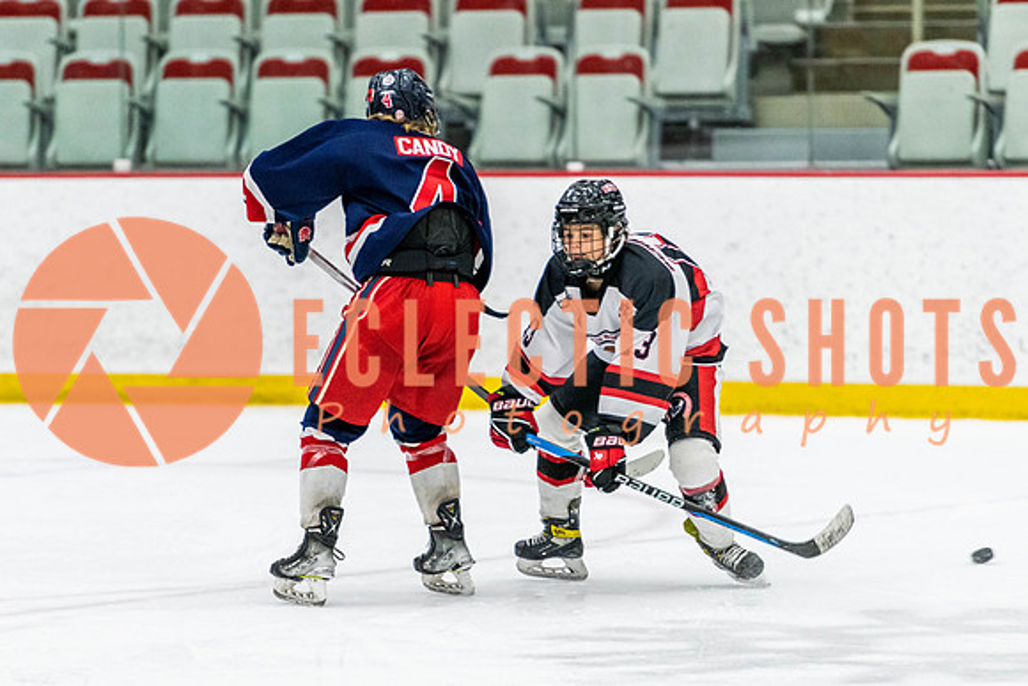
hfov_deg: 7.2
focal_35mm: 285
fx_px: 8138
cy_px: 383
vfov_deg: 4.8
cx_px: 514
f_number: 2.8
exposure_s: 1/640
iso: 2000
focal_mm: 195
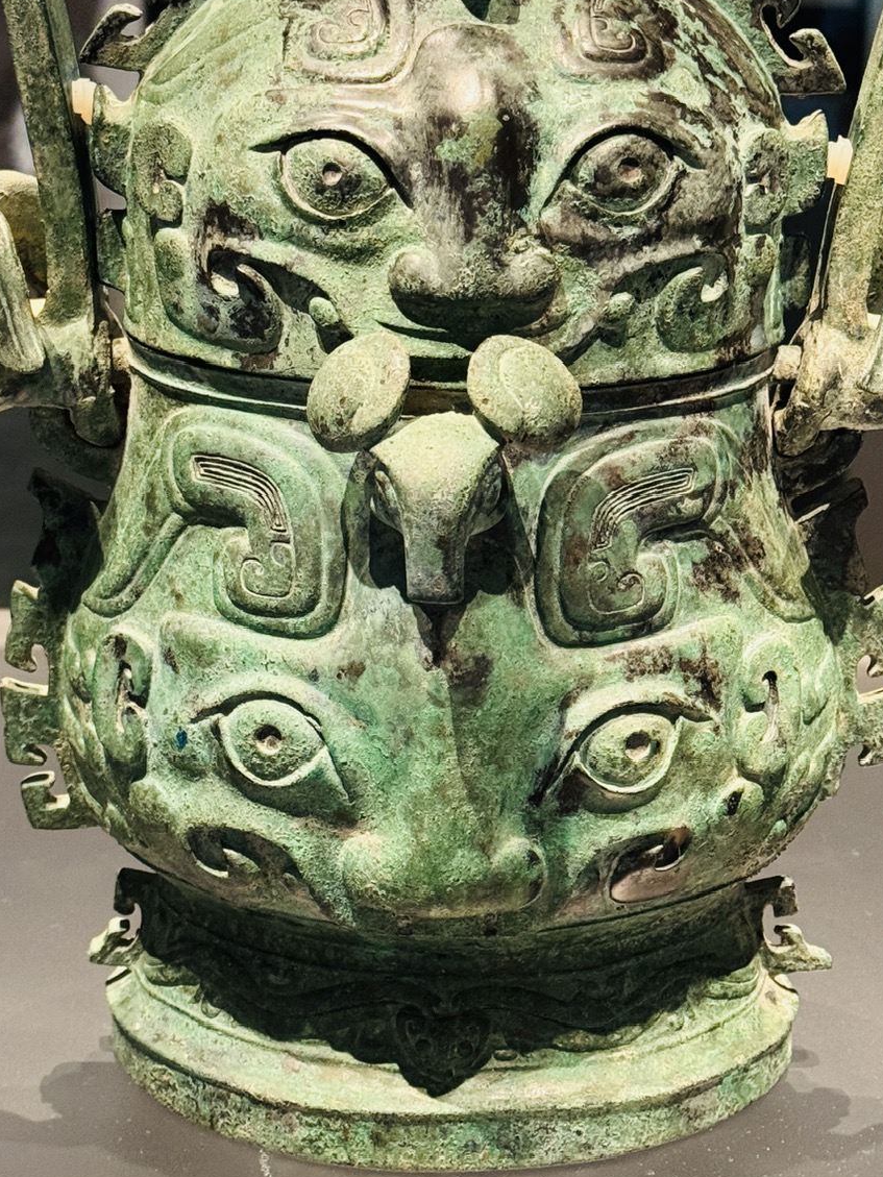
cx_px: 445
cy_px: 483
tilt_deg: -14.9
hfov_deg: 17.4
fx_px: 2890
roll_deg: -0.3
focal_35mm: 85
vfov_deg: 23.0
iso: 400
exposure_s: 1/36
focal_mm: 6.76
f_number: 1.78
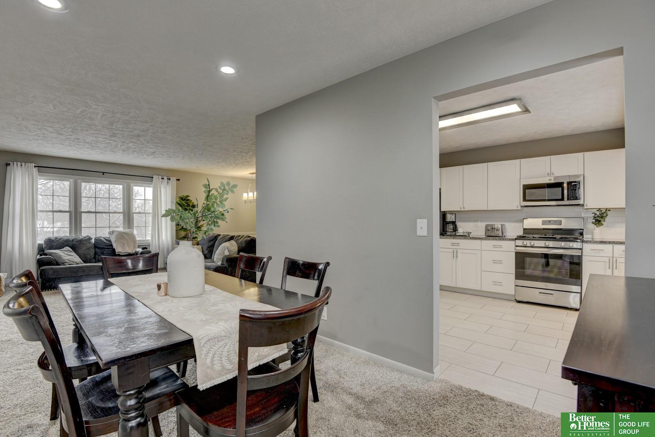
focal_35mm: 24
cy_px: 218
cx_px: 328
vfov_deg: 53.2
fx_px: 437
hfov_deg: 73.7
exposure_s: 1/13
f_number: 8
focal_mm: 24
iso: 400
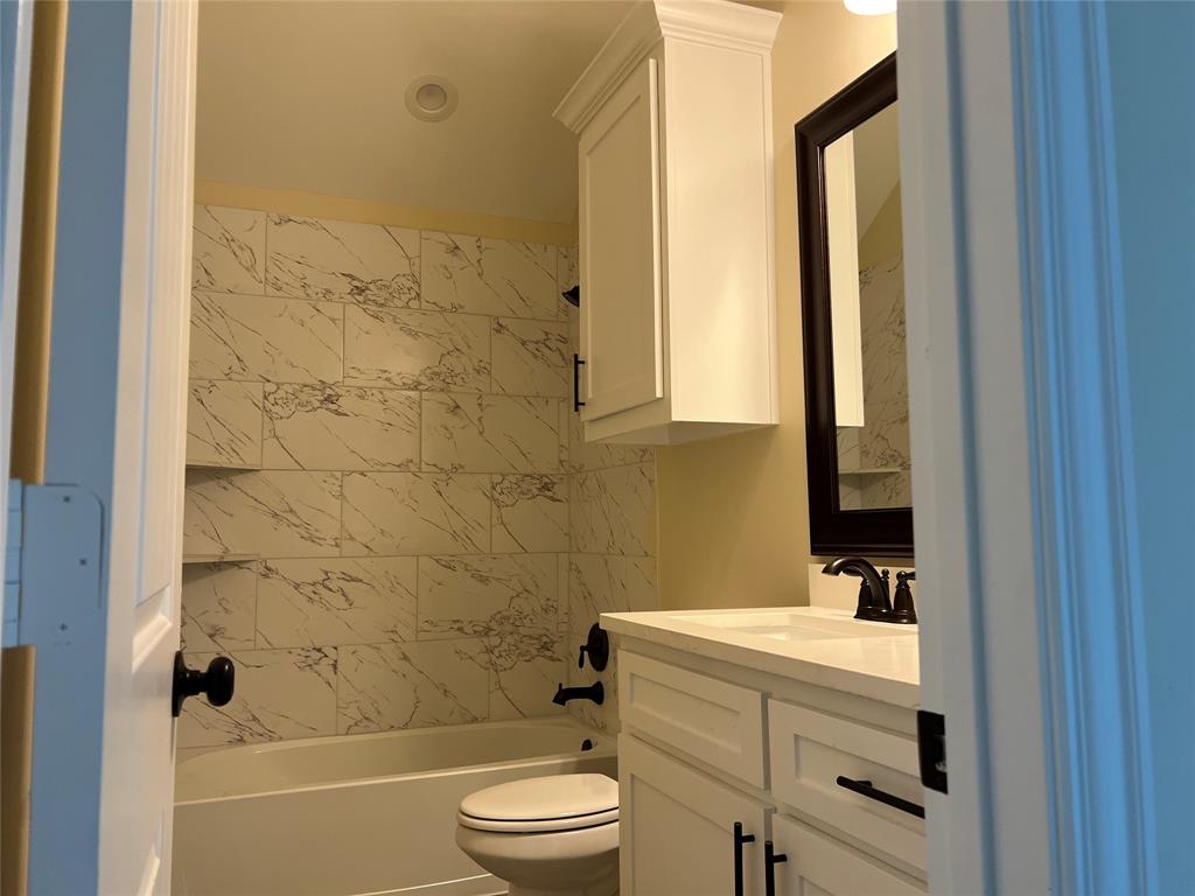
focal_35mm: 26
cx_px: 598
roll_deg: +0.3
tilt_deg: +3.8
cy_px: 448
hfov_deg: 67.3
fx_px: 898
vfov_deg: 53.1
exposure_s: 1/121
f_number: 1.5
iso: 100
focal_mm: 5.7
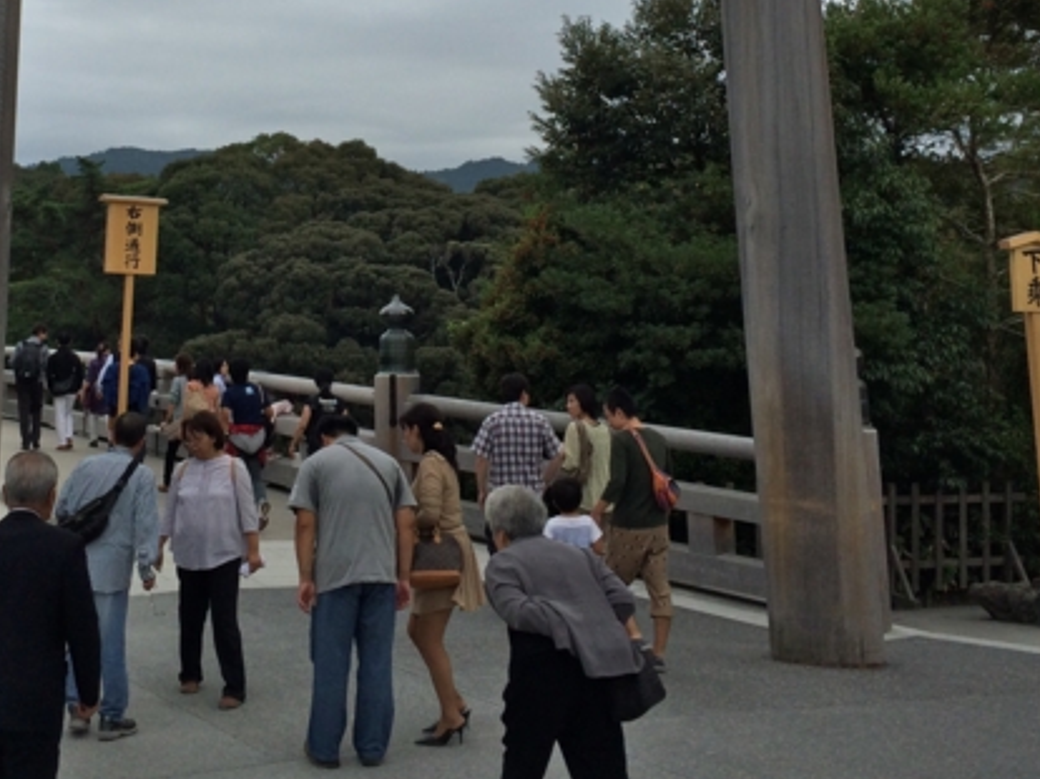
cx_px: 344
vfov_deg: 24.4
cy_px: 68
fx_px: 1742
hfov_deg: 33.0
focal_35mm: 58
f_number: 2.2
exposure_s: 1/1172
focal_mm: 4.12
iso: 32
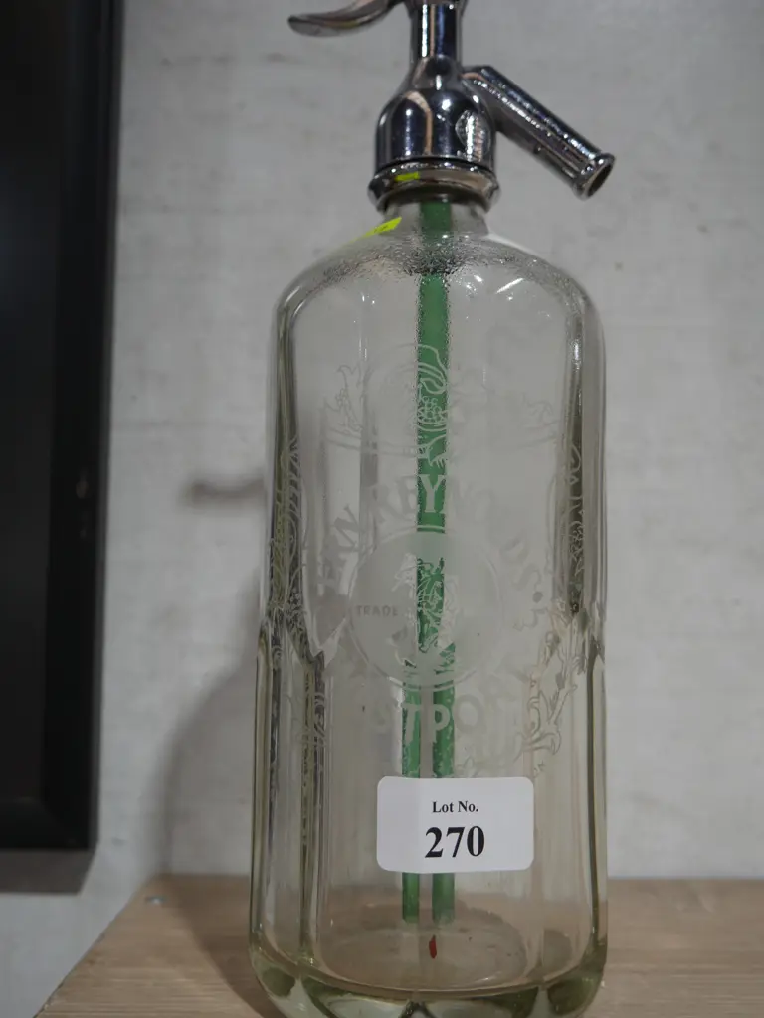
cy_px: 509
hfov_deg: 39.7
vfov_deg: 51.4
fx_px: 1059
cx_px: 382
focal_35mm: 36
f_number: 4
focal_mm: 18
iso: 250
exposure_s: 1/60
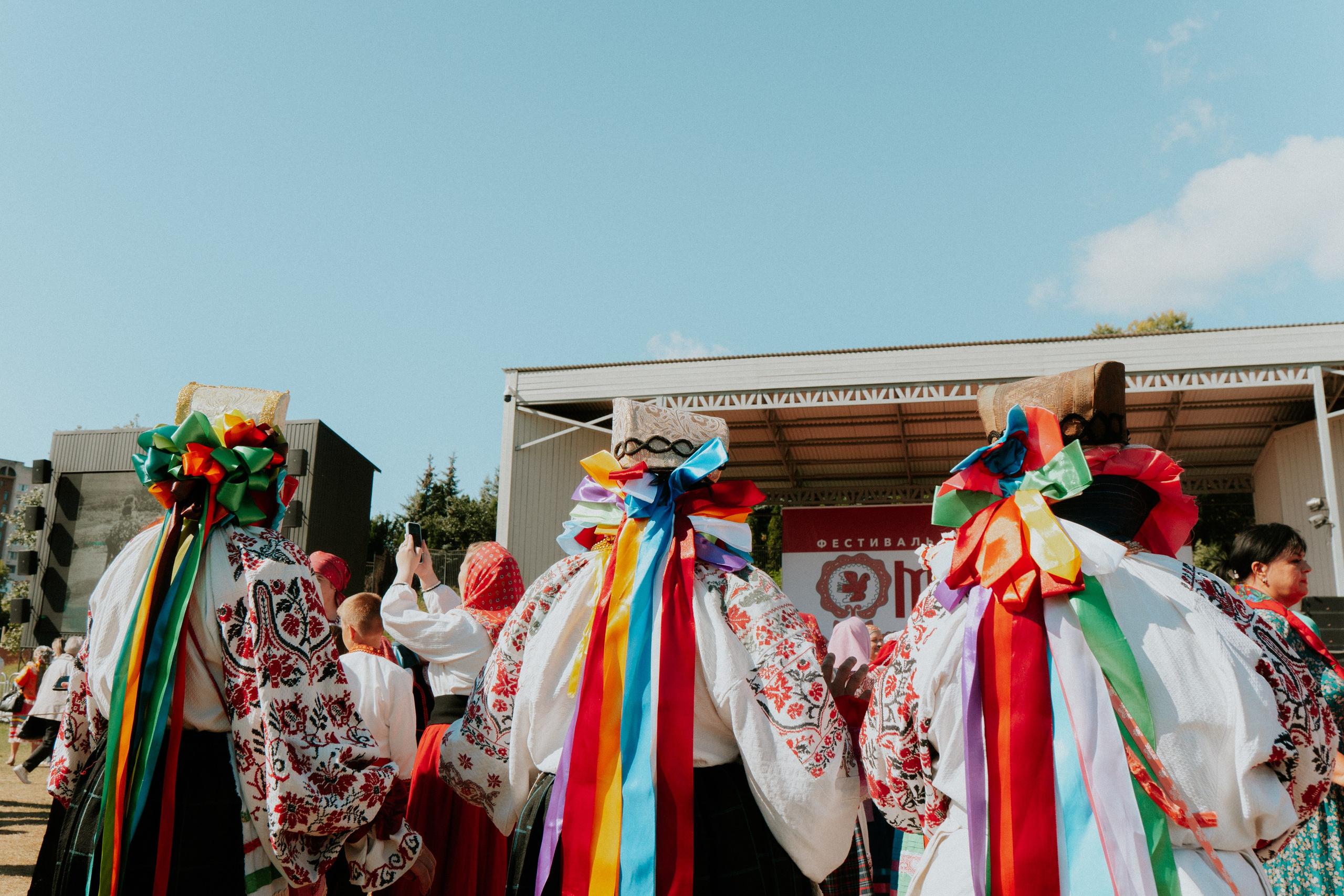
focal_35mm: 29
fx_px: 1066
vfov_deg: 45.6
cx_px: 606
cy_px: 413
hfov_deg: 64.3
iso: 160
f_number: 5
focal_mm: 17
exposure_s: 1/1000
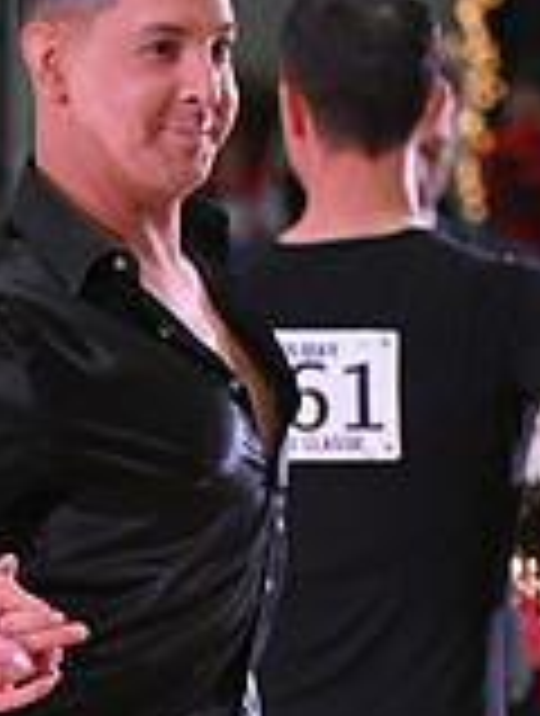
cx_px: -232
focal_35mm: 525
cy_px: 1040
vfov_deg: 3.8
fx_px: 10876
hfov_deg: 2.8
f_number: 5
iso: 2500
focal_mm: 150
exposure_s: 1/320
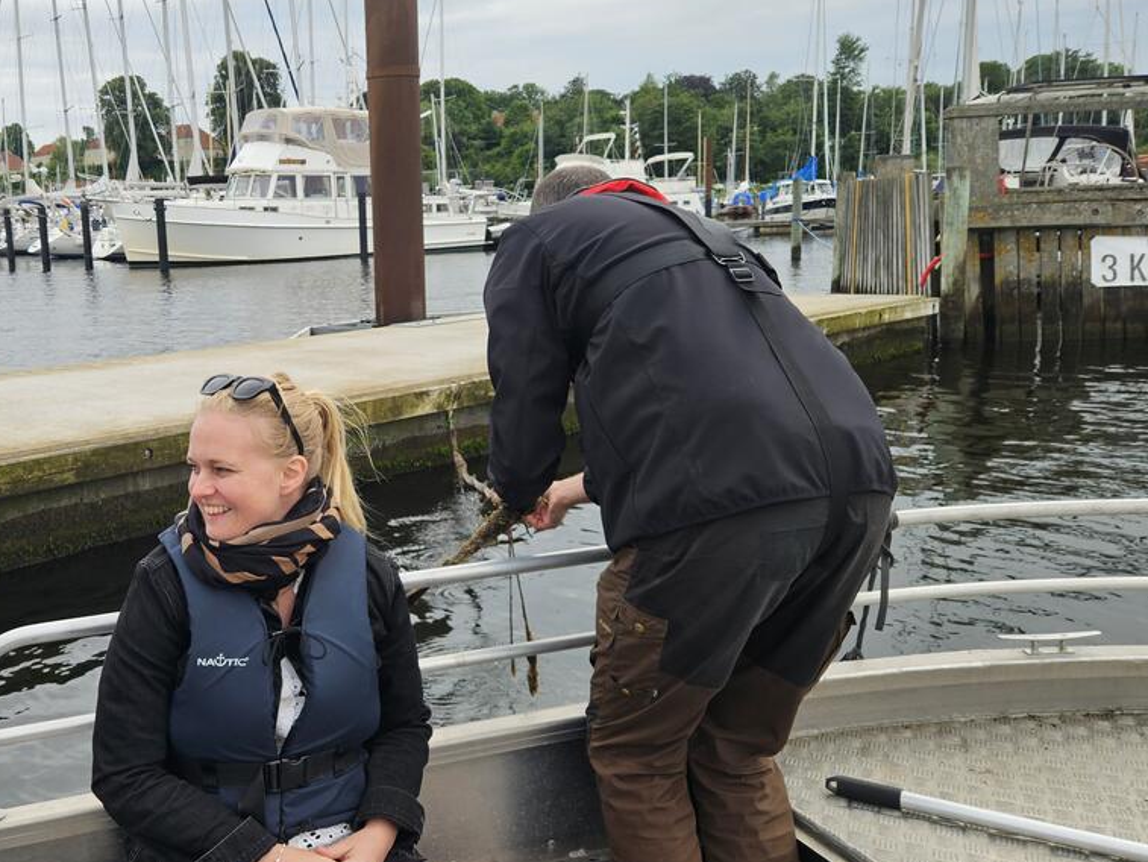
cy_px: 399
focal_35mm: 35
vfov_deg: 40.7
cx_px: 396
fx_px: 1161
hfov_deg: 51.8
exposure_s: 1/668
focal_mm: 5.4
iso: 25
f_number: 1.8
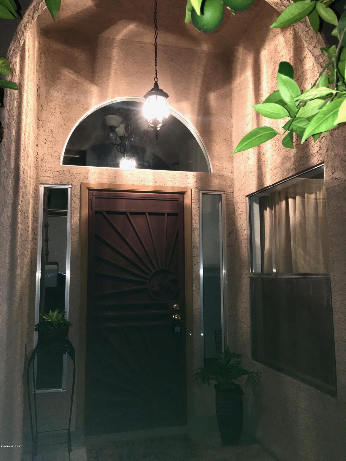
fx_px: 386
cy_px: 230
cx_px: 173
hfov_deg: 48.2
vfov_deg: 61.7
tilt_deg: +7.9
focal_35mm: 29
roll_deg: +0.2
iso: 64
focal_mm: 4.15
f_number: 2.2
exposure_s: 1/16
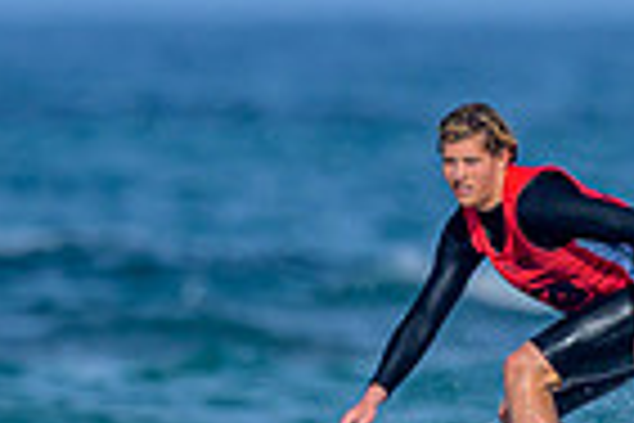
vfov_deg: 0.3
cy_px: 714
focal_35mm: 4516
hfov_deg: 0.5
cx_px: 529
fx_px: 79526
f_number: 6.3
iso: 200
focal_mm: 800
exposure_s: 1/2000
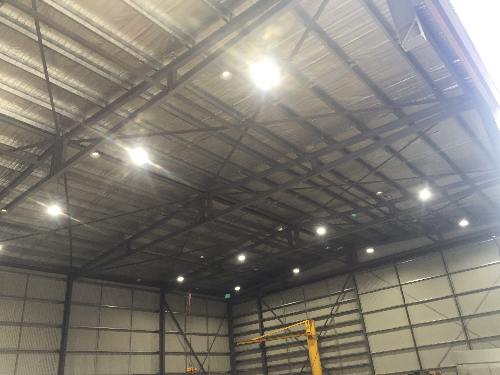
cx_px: 250
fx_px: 419
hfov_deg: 61.7
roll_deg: +5.8
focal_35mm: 29
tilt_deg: +26.4
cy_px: 188
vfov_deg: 48.2
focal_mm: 4.15
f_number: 2.2
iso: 50
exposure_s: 1/33
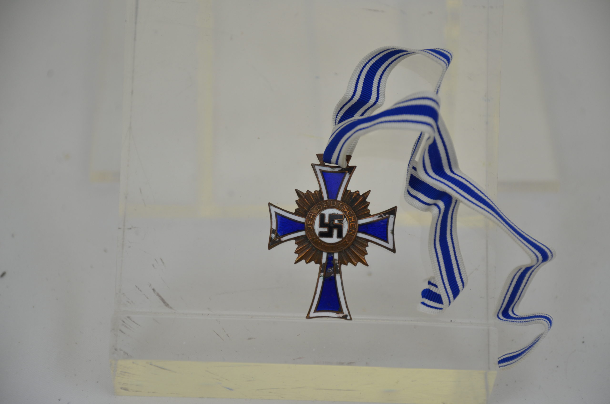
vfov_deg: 9.6
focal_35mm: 142
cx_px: 305
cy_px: 202
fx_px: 2410
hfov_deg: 14.4
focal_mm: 95
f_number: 5.6
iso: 400
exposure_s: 1/320
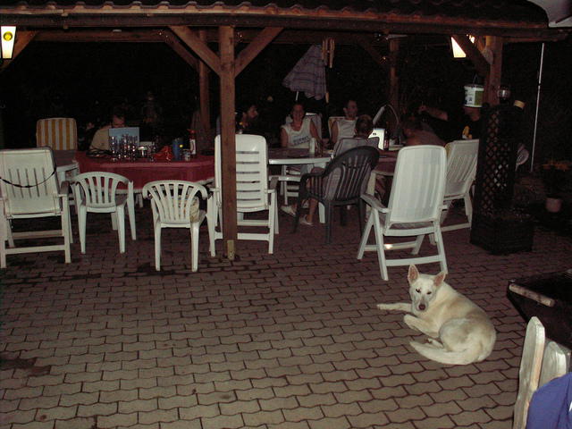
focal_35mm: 35
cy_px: 214
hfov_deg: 52.6
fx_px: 578
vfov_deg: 40.7
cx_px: 286
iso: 160
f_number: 2.8
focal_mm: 5.86
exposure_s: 1/40
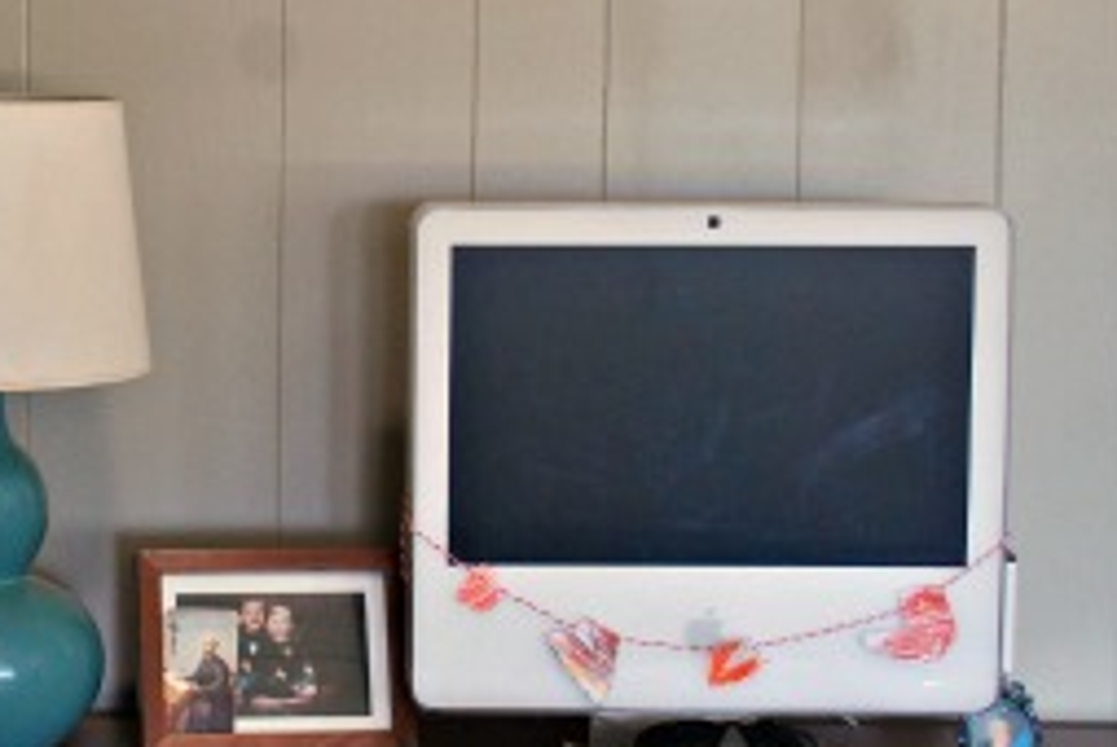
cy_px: 202
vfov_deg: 13.5
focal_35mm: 101
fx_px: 3137
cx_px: 31
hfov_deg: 19.7
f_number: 4.8
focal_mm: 30
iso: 560
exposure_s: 1/30
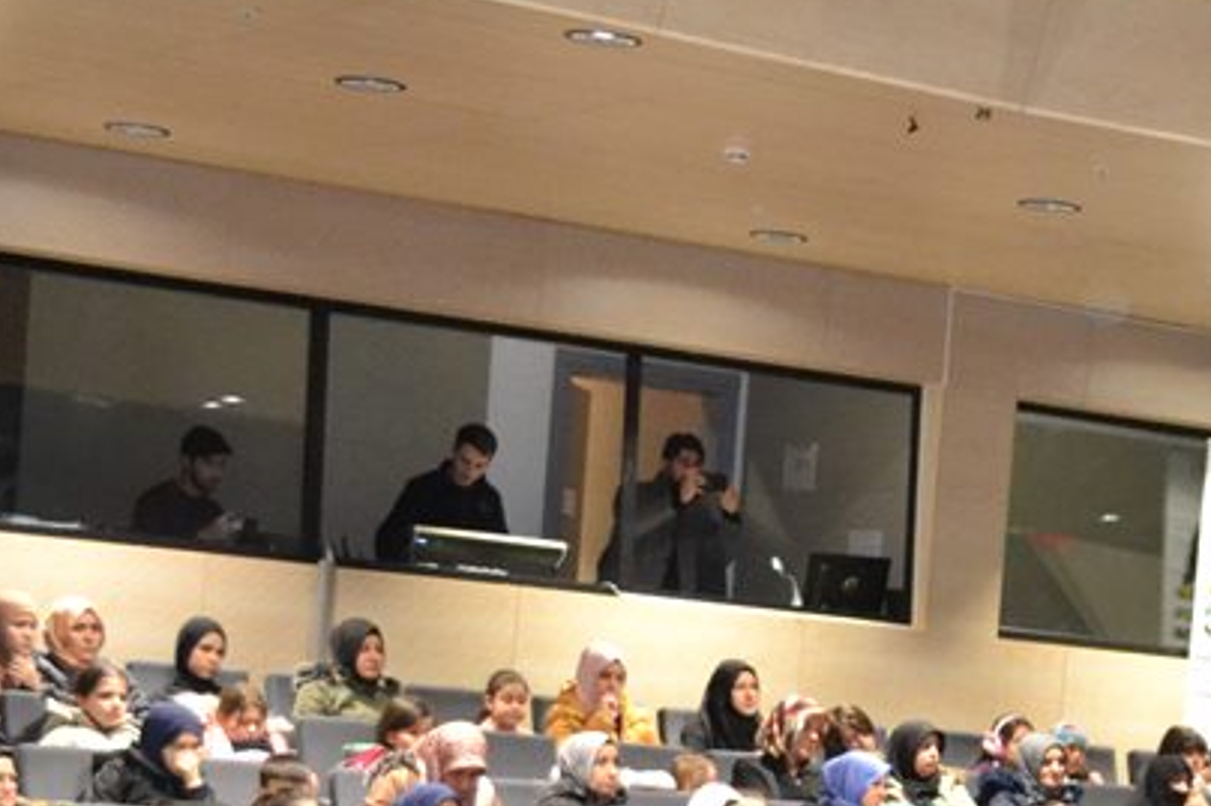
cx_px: 1406
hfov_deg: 15.1
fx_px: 4438
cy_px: 1082
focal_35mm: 132
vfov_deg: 10.1
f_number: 4.2
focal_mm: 26
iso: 2500
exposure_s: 1/60
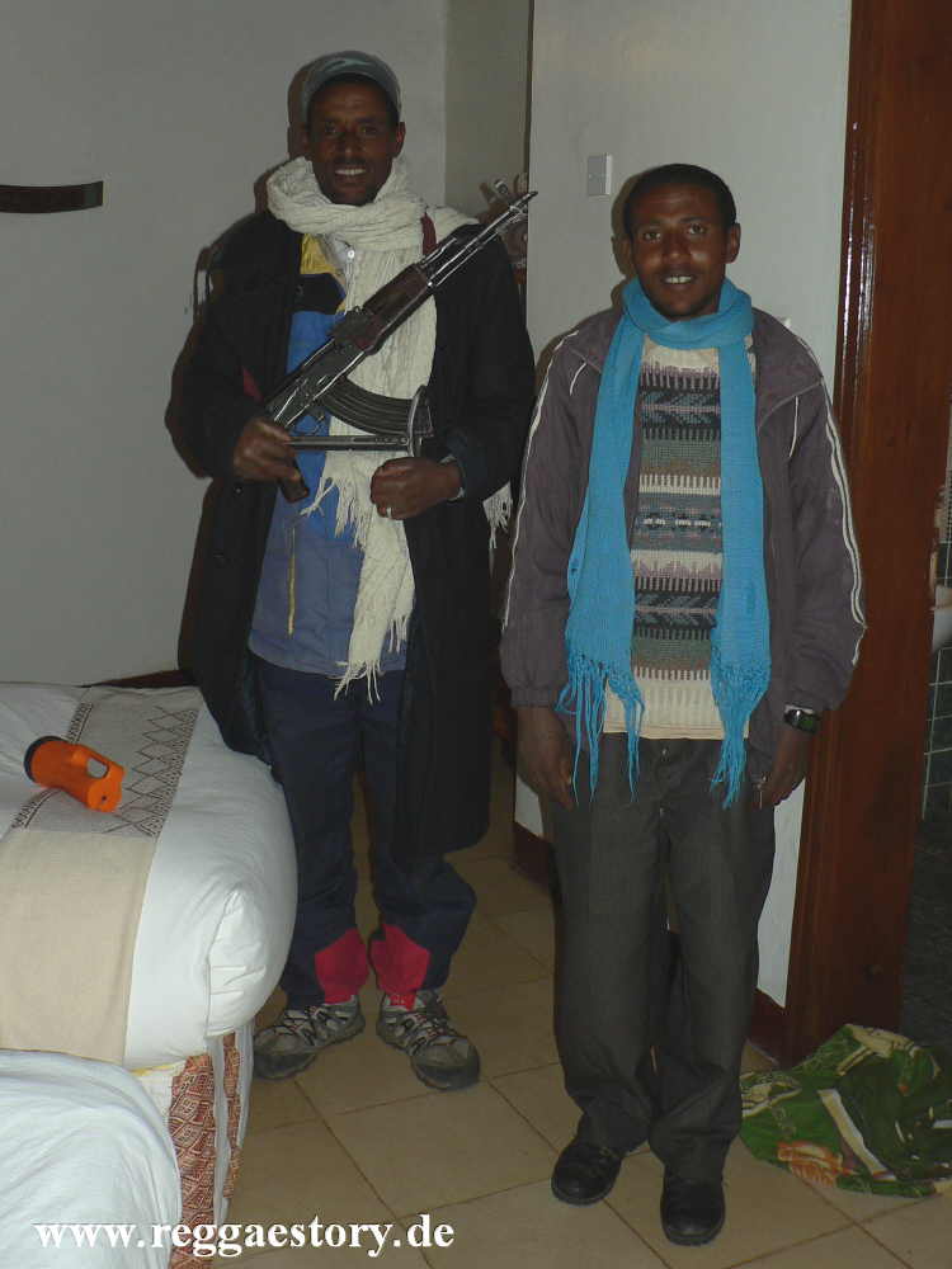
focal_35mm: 35
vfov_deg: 52.6
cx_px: 476
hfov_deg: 40.7
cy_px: 634
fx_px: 1283
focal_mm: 6
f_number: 2.8
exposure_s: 1/60
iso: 100
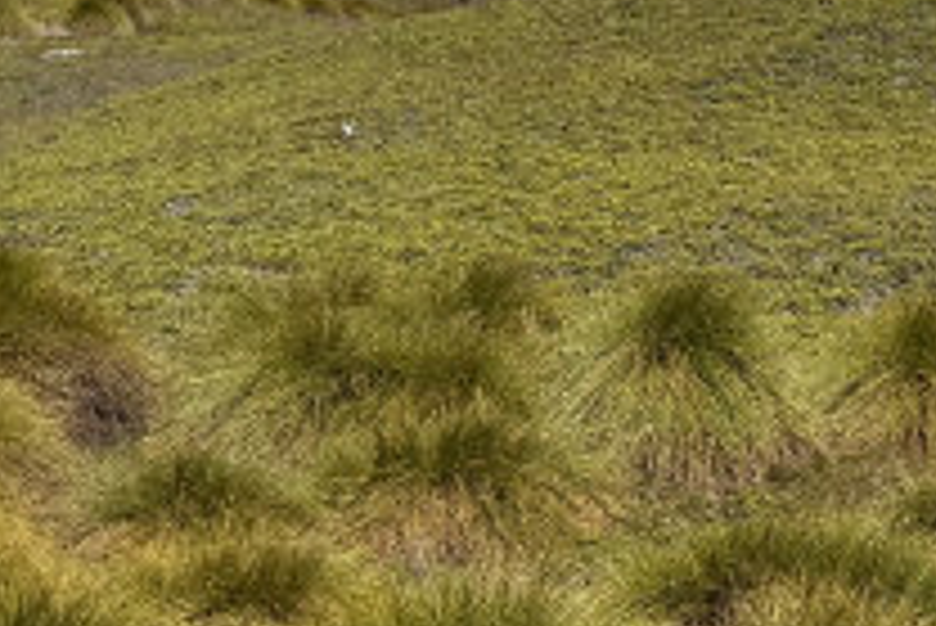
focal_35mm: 96
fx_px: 2498
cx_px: 1350
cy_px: 18
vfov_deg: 14.1
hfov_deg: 19.0
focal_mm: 6.8
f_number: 1.8
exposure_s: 1/4673
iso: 80
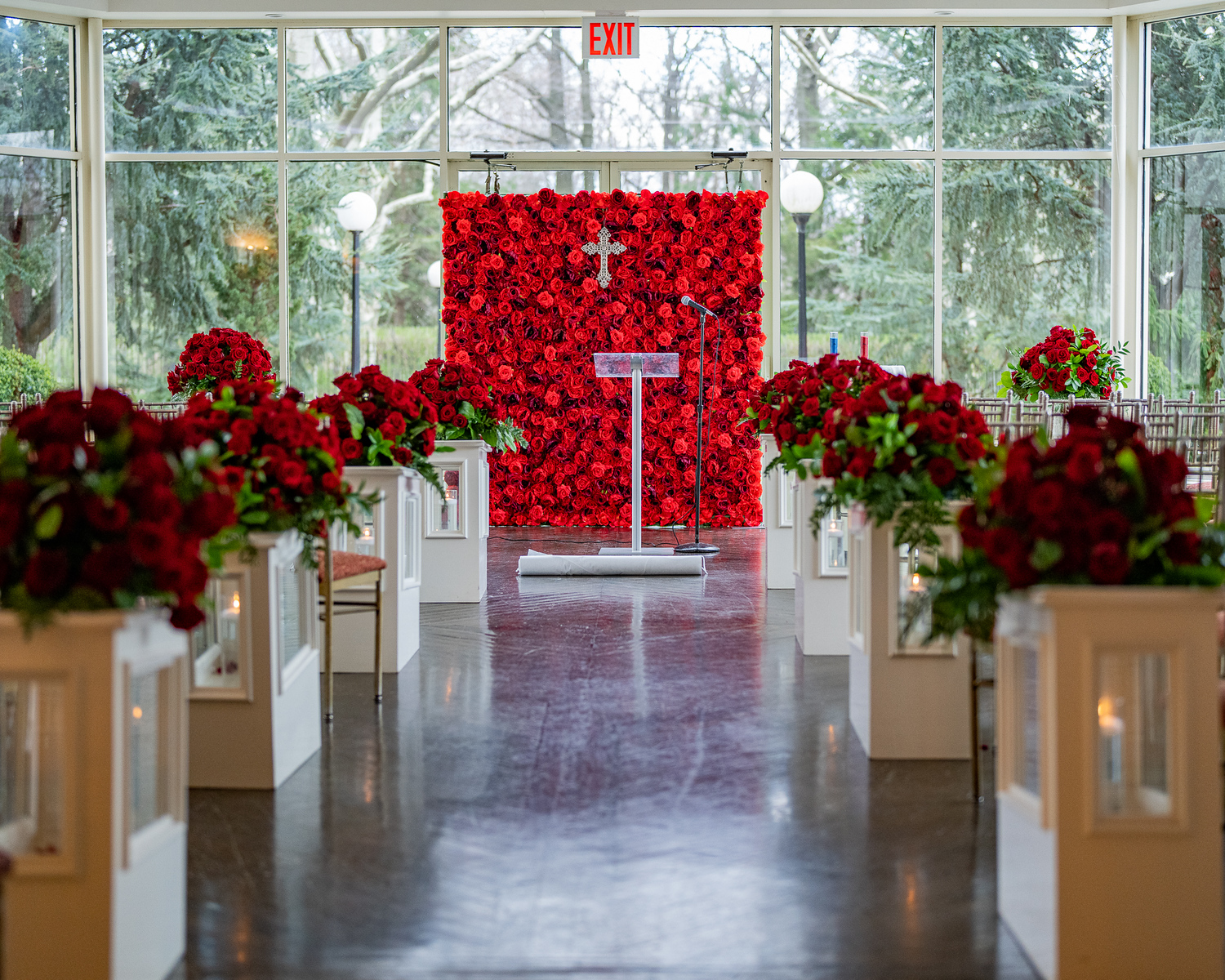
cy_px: 450
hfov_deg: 30.6
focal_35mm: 62
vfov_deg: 24.7
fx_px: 2236
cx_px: 613
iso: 1000
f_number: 1.4
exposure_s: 1/640
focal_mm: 50
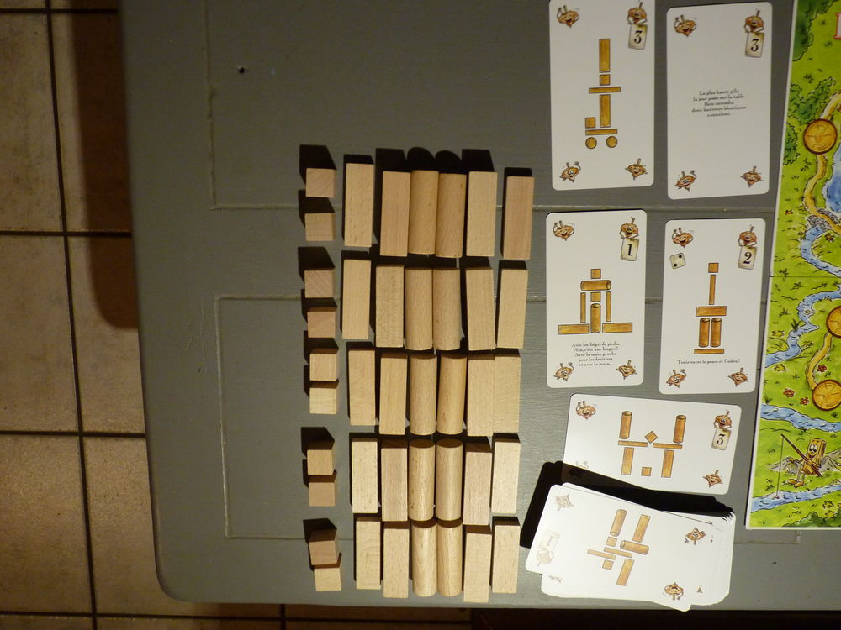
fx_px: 656
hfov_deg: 65.3
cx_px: 420
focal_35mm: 27
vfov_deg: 51.4
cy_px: 315
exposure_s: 1/30
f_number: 2.8
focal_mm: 4.8
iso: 320
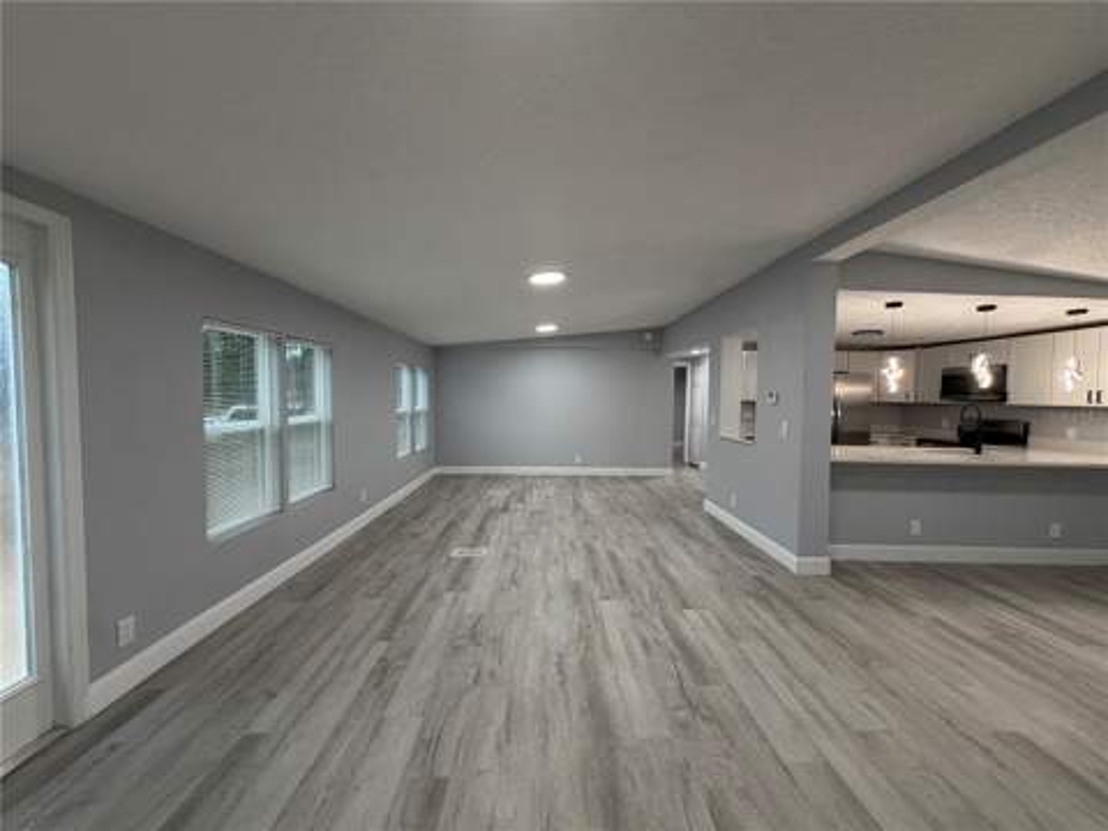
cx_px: 554
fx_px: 448
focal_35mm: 14
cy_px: 416
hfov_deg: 102.1
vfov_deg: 85.7
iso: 200
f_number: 2.2
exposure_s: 1/60
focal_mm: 2.22
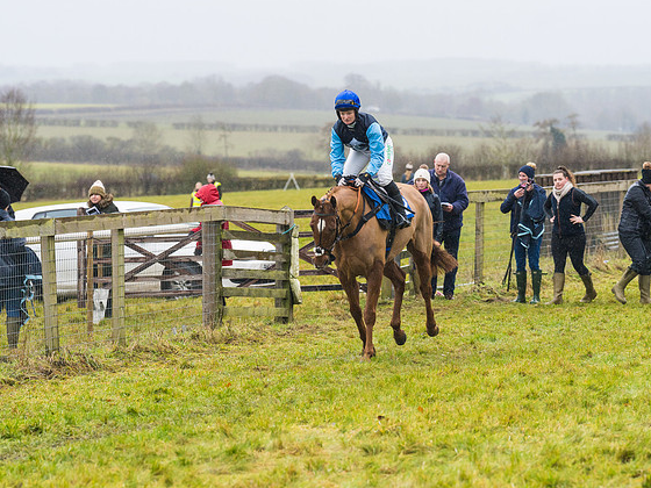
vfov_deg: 8.9
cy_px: 246
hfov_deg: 11.9
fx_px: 3122
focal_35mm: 166
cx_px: 322
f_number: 4
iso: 800
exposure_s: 1/1250
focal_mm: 135
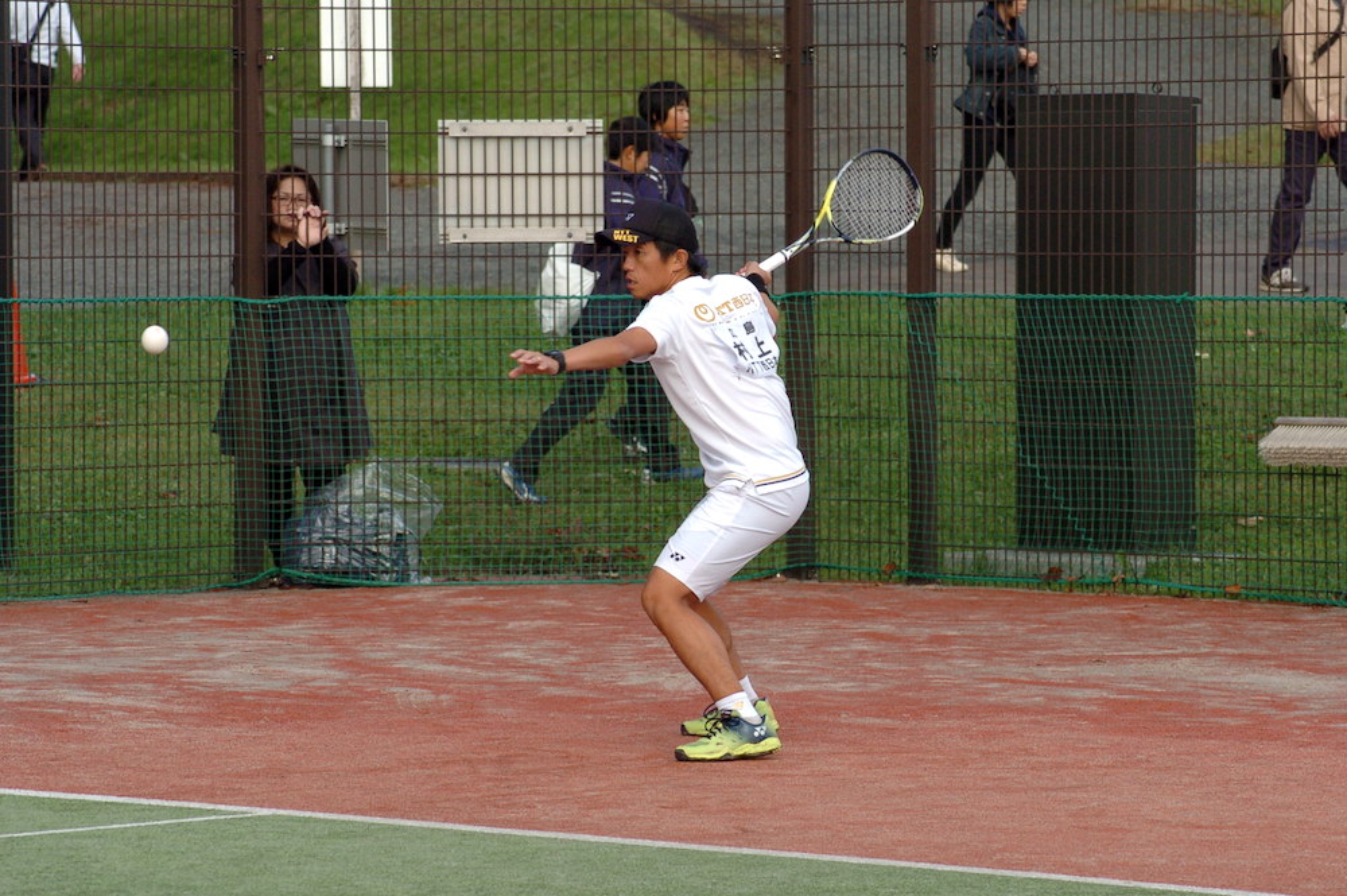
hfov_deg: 10.6
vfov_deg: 7.0
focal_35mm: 195
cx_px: 674
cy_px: 448
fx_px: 7290
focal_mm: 130
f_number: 6.3
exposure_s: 1/500
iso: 400
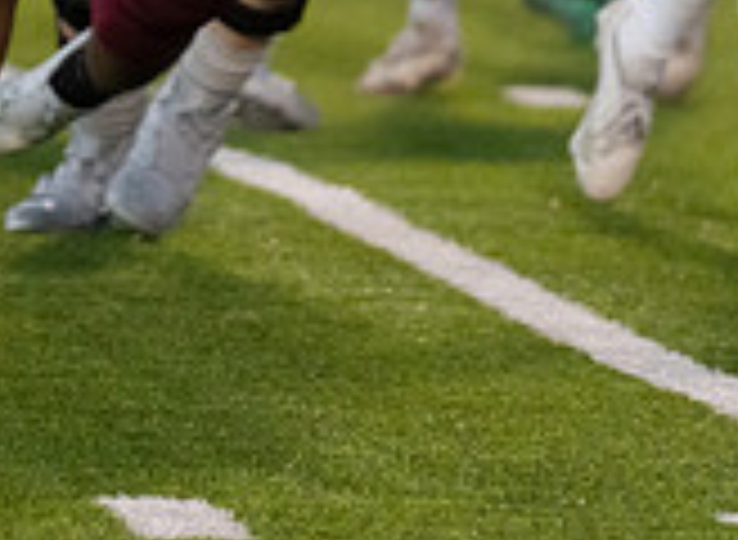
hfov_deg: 2.3
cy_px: -521
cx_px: -838
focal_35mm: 885
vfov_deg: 1.7
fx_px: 18703
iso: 2500
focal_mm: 200
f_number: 2.8
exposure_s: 1/800
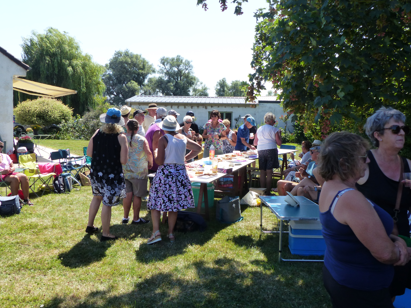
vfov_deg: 42.9
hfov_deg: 55.4
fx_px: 392
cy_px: 154
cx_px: 206
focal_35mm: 33
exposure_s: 1/500
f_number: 4
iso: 160
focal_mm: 5.9
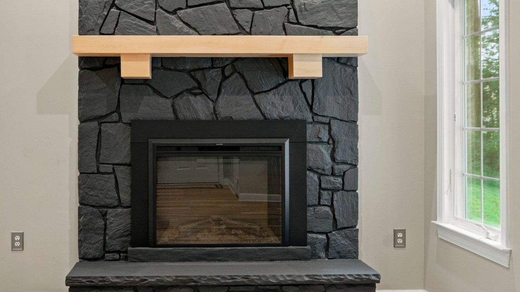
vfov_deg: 21.8
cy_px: 110
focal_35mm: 55
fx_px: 758
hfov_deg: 37.7
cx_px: 214
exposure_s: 1/640
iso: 800
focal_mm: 35
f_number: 5
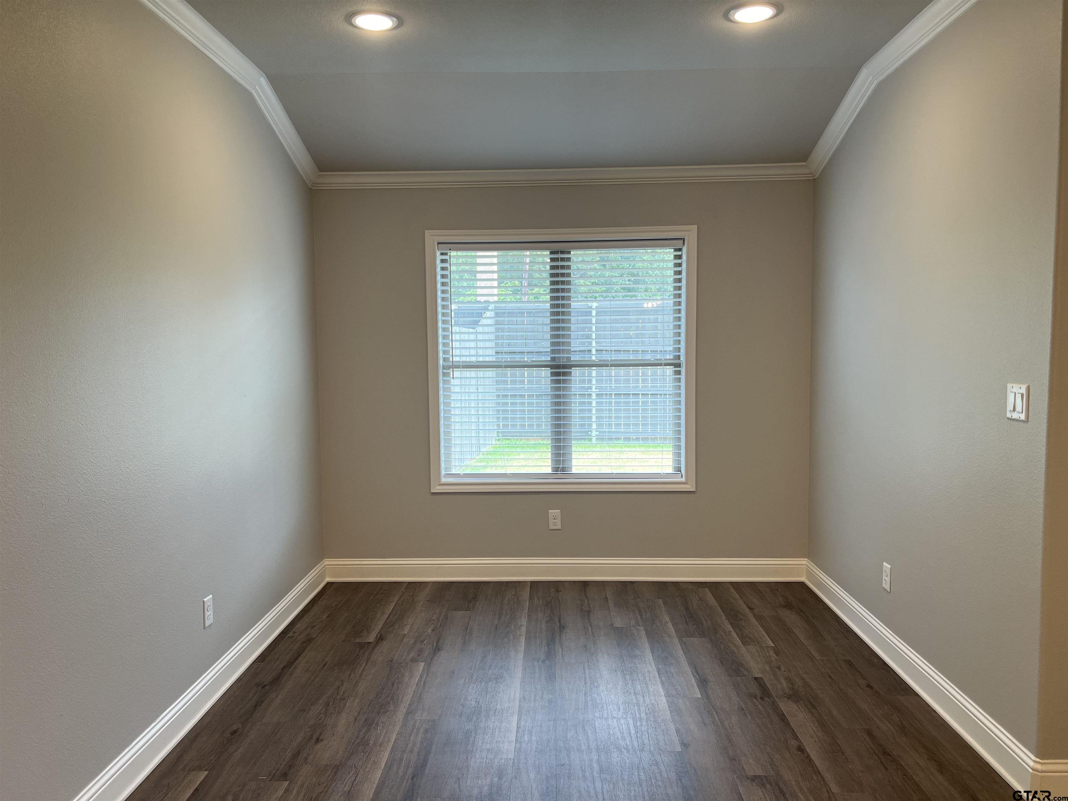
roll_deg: +1.1
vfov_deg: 53.1
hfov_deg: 67.3
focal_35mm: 26
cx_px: 534
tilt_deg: -6.3
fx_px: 802
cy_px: 400
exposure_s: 1/120
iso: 50
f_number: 1.5
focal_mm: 5.7
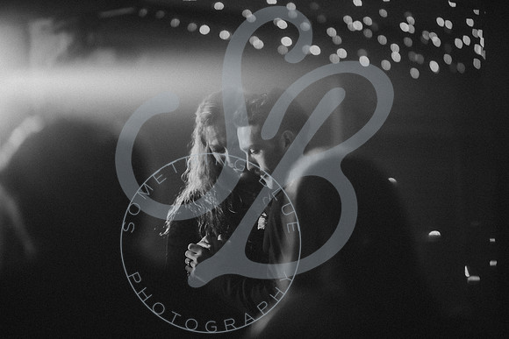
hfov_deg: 10.3
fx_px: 2828
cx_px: 254
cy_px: 170
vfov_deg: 6.9
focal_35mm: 200
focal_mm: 200
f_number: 2.8
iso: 800
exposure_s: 1/200
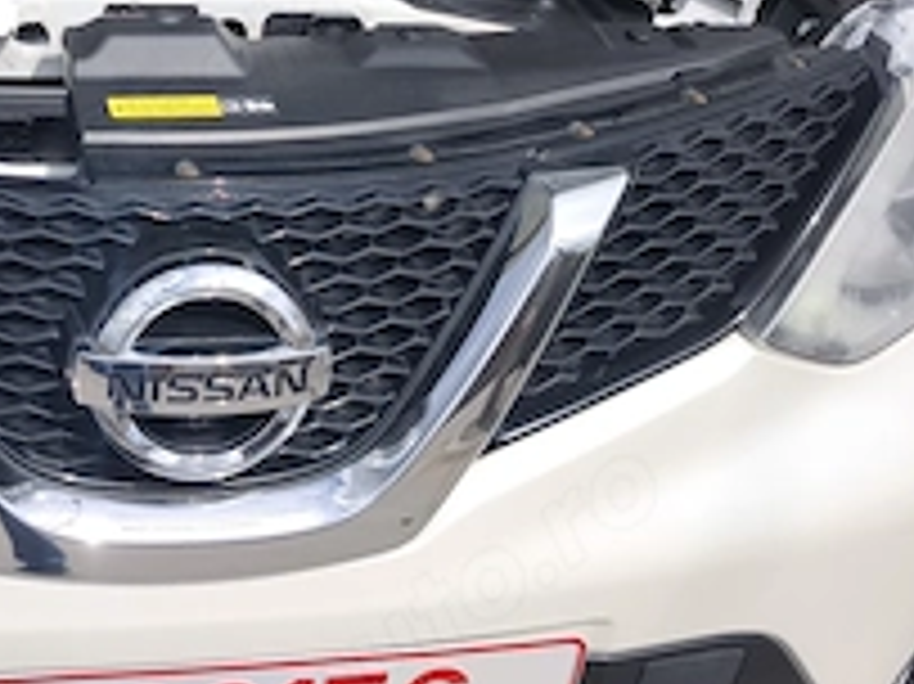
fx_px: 1794
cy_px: 36
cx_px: 126
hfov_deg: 27.7
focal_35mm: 68
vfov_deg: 21.0
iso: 50
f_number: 1.6
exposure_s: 1/2421
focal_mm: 6.57
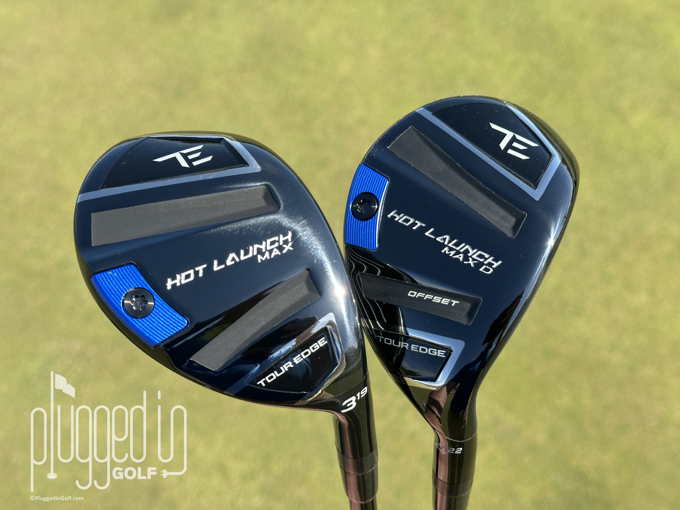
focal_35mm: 48
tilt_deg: -55.5
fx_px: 943
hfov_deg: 39.7
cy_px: 255
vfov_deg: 30.3
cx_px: 340
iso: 64
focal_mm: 6.86
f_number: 1.78
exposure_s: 1/1157
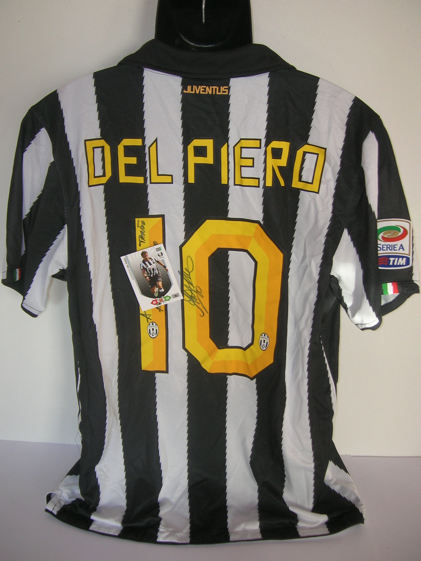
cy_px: 275
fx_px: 584
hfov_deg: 39.6
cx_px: 201
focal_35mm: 36
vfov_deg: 51.4
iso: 50
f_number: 2.9
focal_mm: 5.7
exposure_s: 1/30
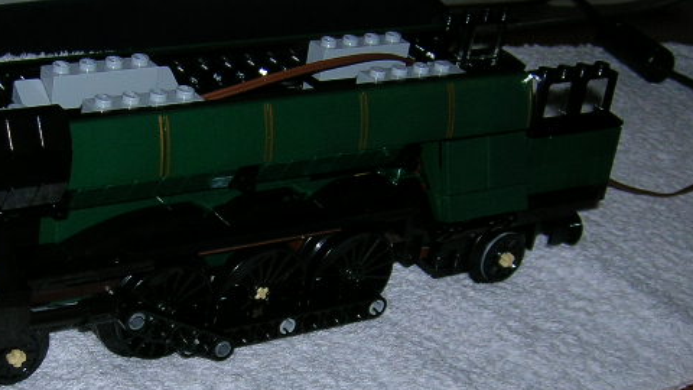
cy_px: 277
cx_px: 235
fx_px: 1452
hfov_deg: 26.7
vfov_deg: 15.2
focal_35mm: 79
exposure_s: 1/60.1
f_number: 2.9
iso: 50
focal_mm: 5.7
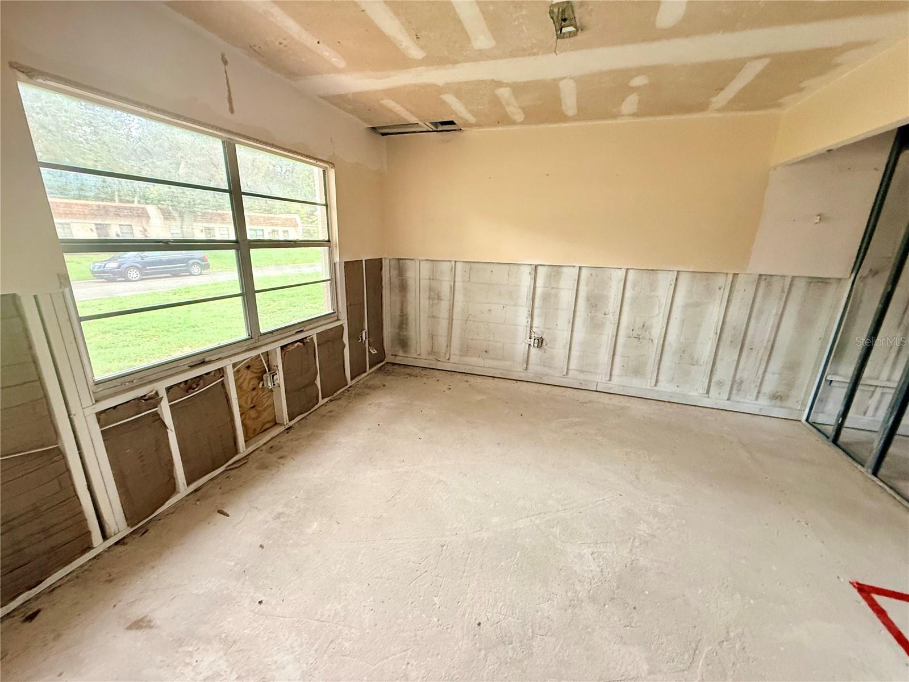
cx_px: 454
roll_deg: -1.5
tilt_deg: -16.0
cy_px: 341
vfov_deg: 85.7
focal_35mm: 14
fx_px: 368
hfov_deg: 102.1
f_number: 2.2
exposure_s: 1/60
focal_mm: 2.22
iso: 400
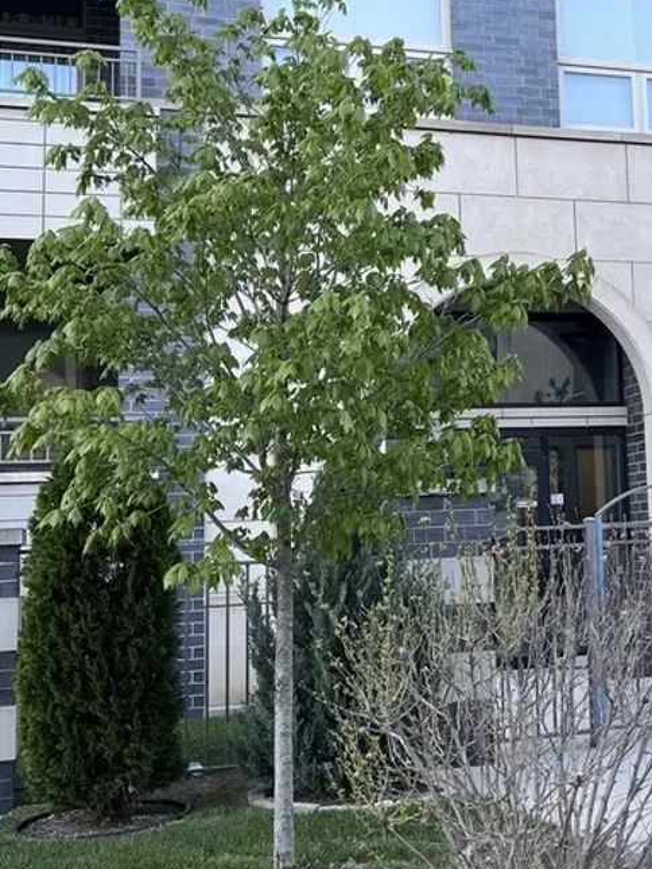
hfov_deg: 25.4
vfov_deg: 34.8
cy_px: 350
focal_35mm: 55
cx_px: 636
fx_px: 1381
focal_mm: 5.7
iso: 40
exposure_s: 1/200
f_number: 1.5
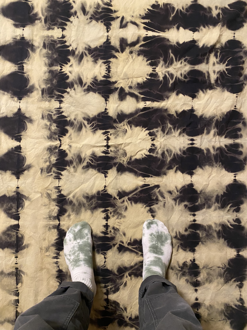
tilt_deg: -87.4
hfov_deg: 53.1
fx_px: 247
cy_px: 165
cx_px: 124
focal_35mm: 26
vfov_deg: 67.3
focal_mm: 4.25
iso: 500
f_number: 1.8
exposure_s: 1/43
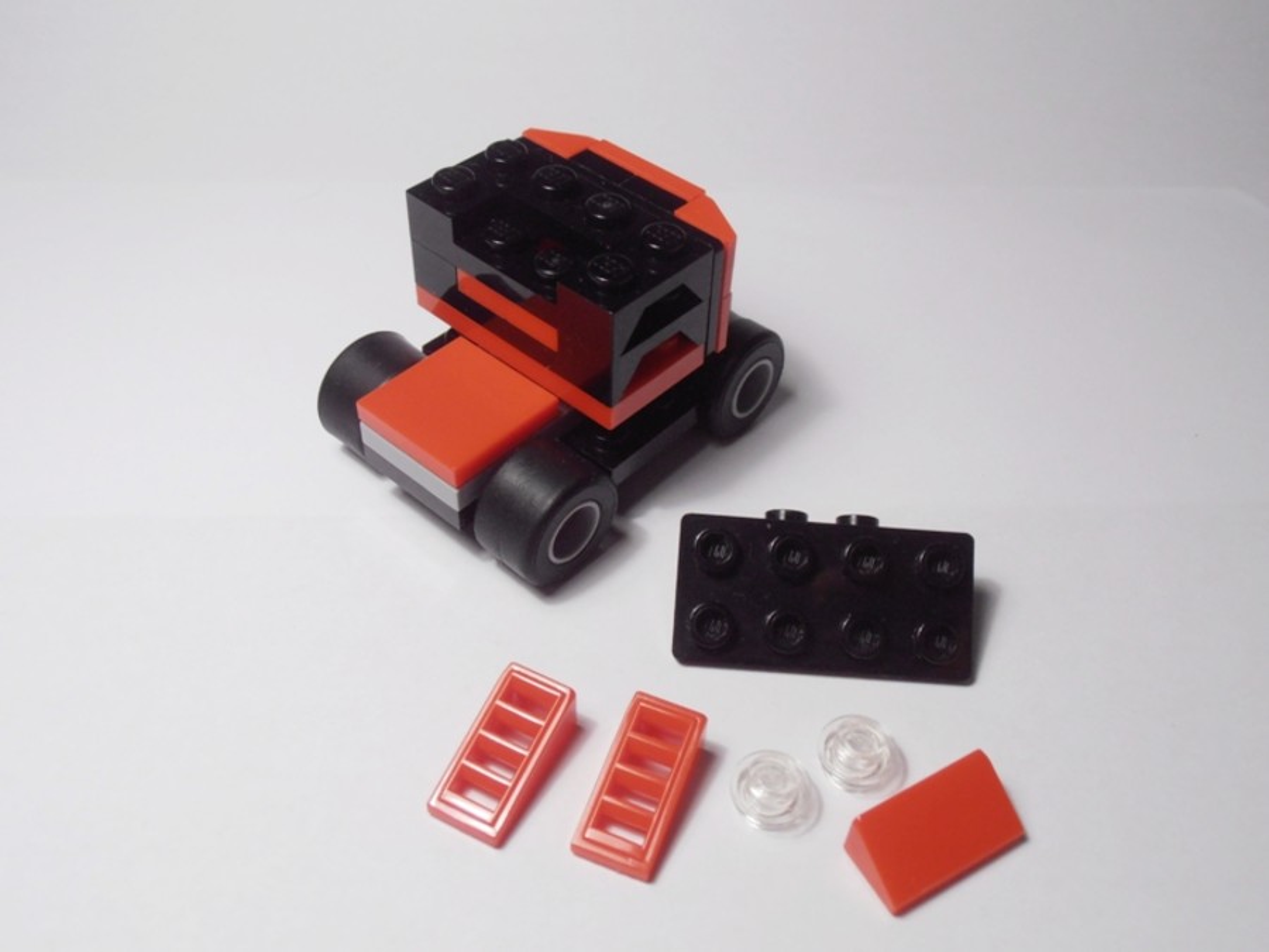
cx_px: 634
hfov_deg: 50.1
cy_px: 476
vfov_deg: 38.7
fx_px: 1356
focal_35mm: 37
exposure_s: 1/60
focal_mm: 6.61
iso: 100
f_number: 3.9
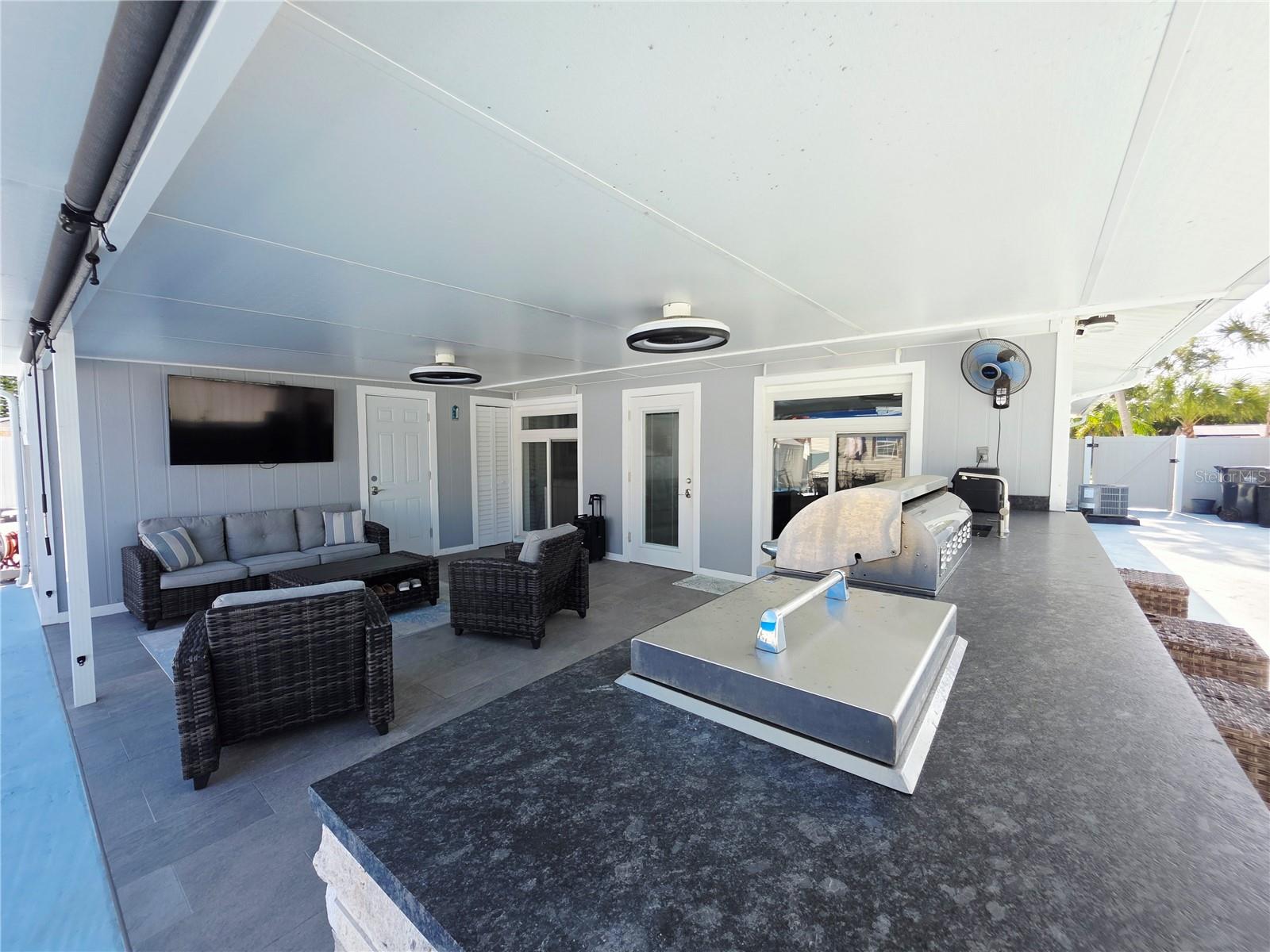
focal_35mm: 13
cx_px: 635
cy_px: 476
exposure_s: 1/458
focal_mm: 2.2
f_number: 1.9
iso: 40
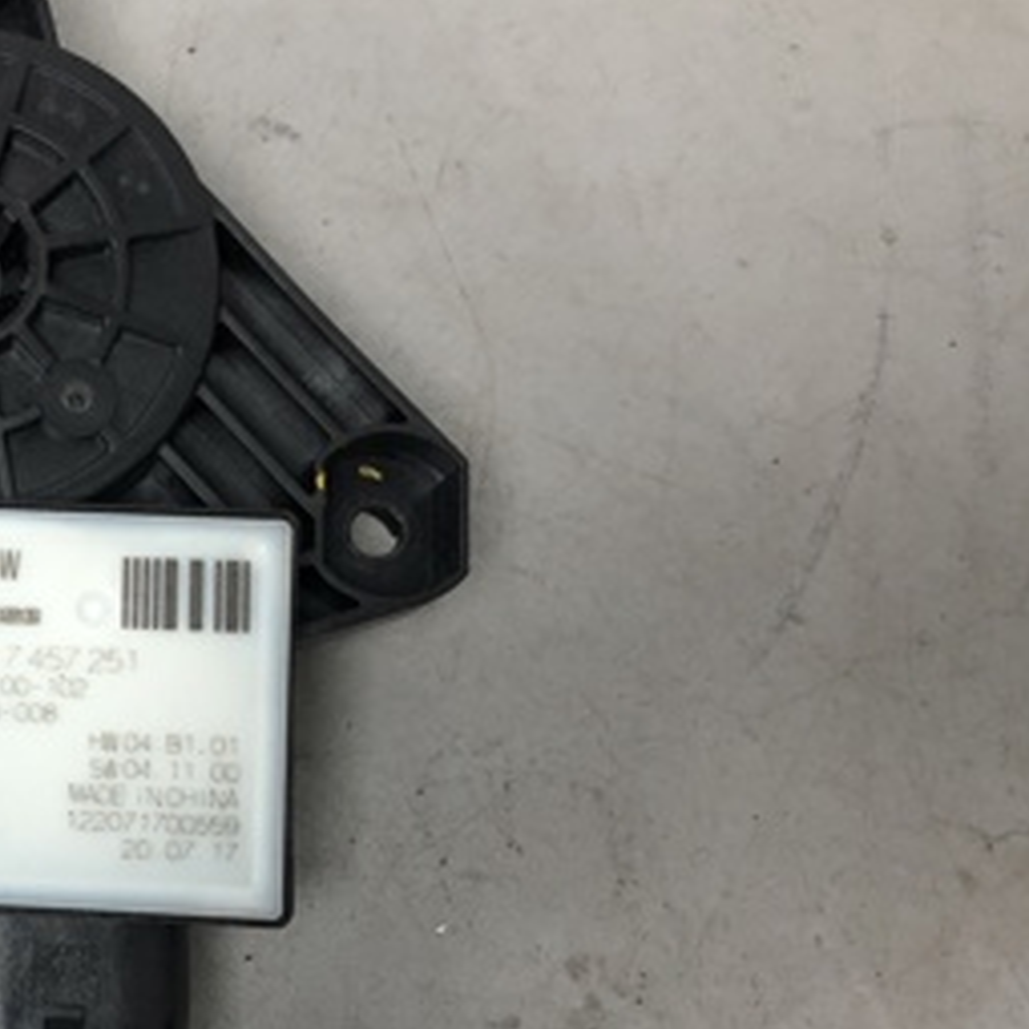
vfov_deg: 27.6
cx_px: -93
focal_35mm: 62
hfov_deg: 25.7
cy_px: 682
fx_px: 2085
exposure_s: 1/33
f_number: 1.8
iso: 40
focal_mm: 4
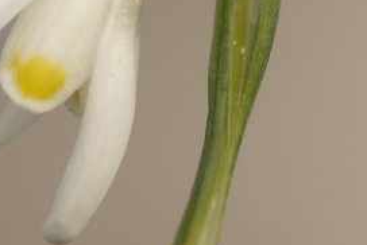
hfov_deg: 3.1
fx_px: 6746
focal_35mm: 661
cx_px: 11
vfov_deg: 2.1
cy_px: 156
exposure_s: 1/1250
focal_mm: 100
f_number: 2.8
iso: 100
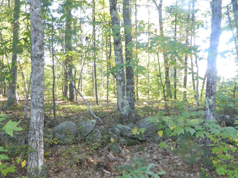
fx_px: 220
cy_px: 89
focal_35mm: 32
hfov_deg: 56.8
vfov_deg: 44.2
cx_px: 117
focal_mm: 5.6
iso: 110
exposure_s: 1/30
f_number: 3.2
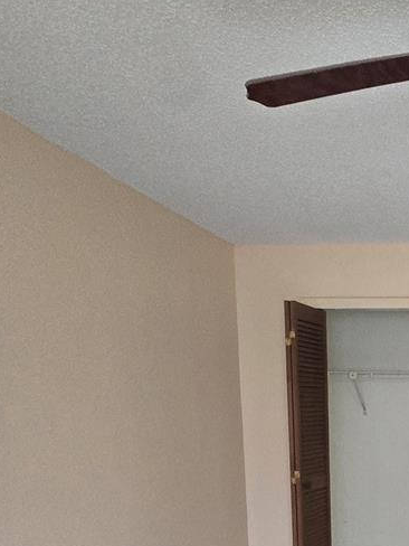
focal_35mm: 32
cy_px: 482
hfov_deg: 35.6
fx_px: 504
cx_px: 481
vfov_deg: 50.9
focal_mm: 2.2
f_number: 2.2
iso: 400
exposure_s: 1/60
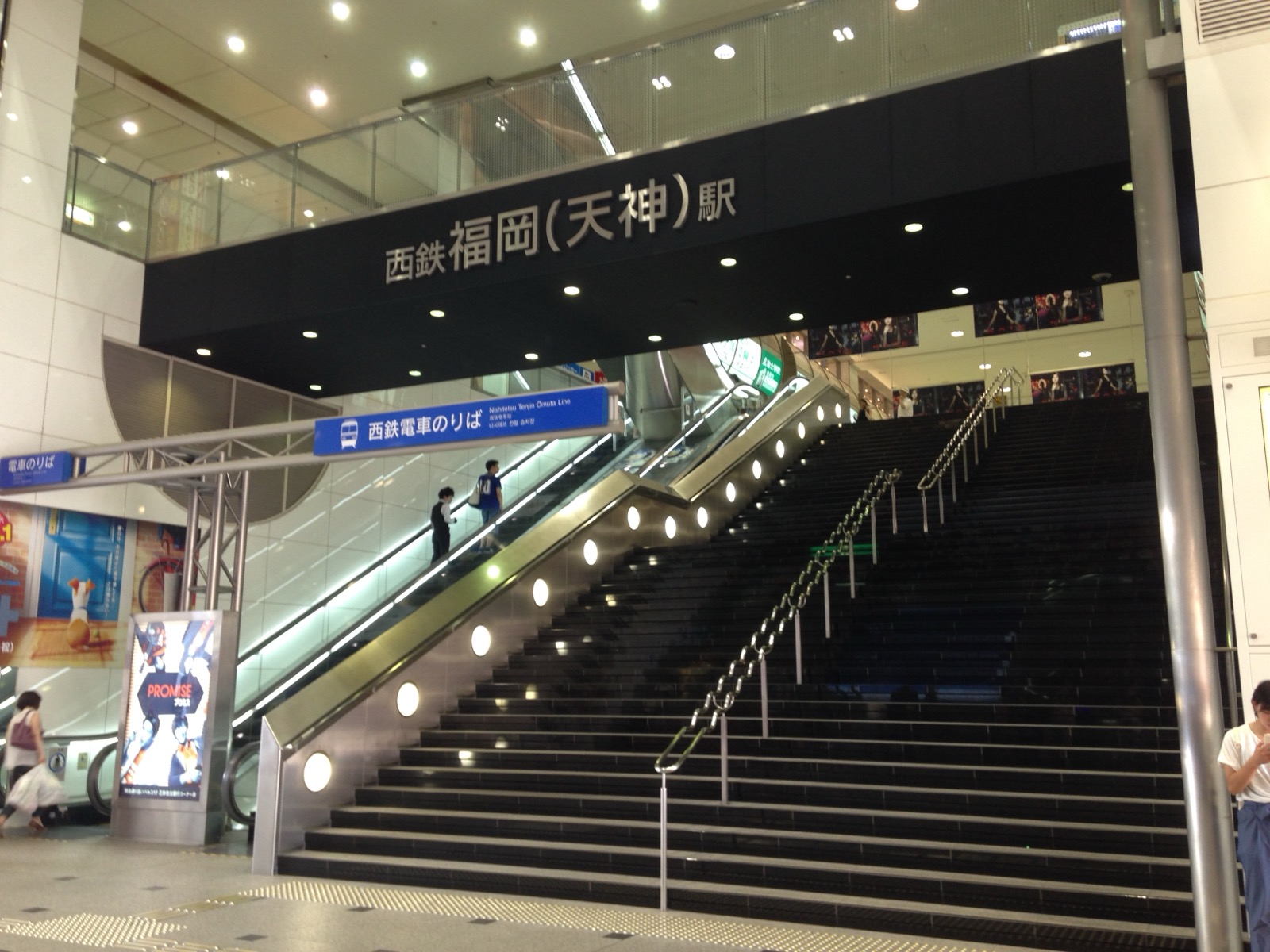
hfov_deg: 55.4
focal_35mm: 33
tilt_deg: +11.5
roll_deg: -1.3
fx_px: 1211
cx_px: 635
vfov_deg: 42.9
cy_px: 476
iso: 64
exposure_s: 1/20
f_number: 2.4
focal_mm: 4.12
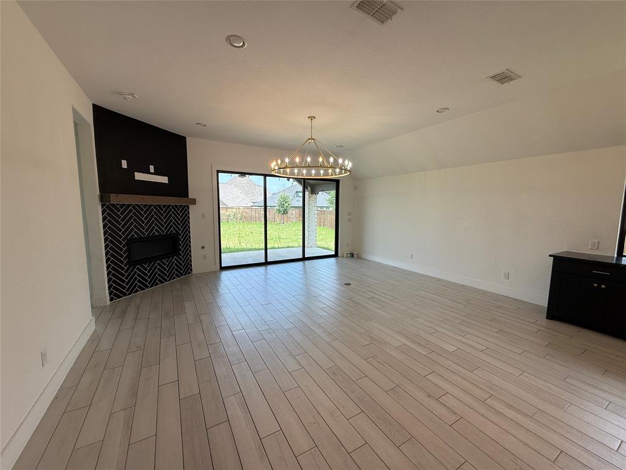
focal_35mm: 14
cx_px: 313
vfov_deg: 85.7
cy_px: 235
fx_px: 253
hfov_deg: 102.1
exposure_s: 1/236
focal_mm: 2.22
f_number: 2.2
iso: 50
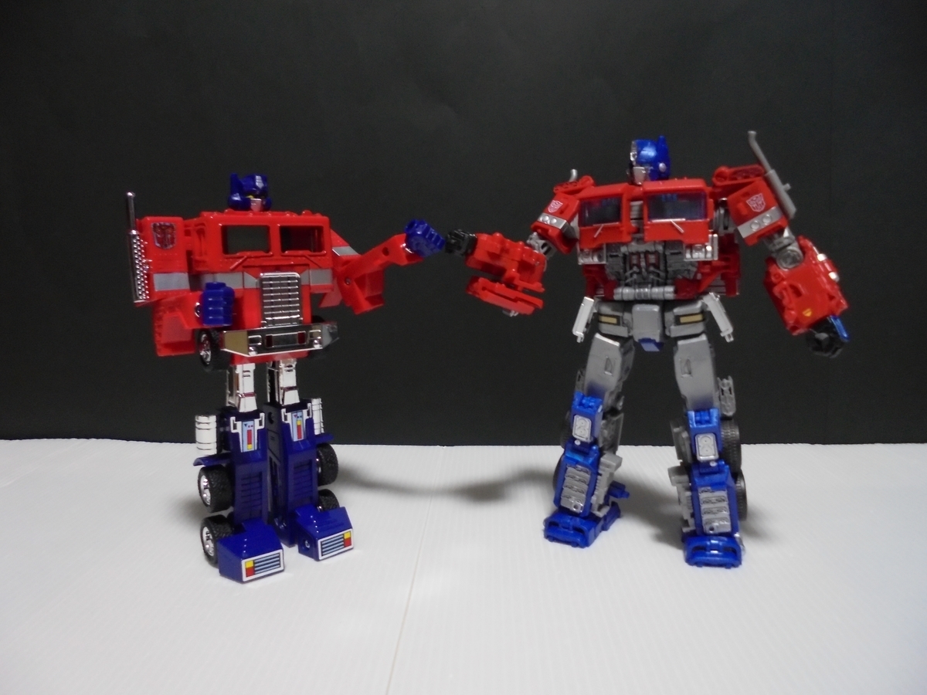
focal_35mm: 26
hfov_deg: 67.3
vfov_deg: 53.1
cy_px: 348
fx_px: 696
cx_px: 464
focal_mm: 4.6
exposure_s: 1/13
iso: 400
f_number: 3.5
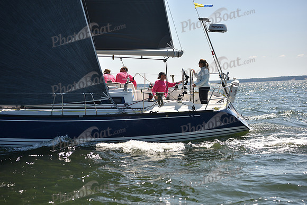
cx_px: 154
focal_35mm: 70
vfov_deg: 19.5
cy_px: 102
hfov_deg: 28.8
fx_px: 597
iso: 250
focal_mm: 70
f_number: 3.5
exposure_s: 1/1250
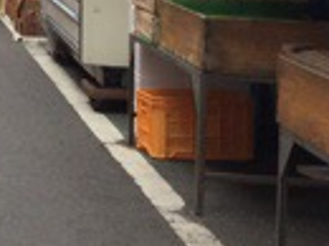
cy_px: -134
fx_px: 1451
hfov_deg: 11.9
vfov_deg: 9.4
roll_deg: -1.6
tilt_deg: +1.1
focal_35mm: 153
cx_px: -278
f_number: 2.4
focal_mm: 3.3
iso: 25
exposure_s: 1/255
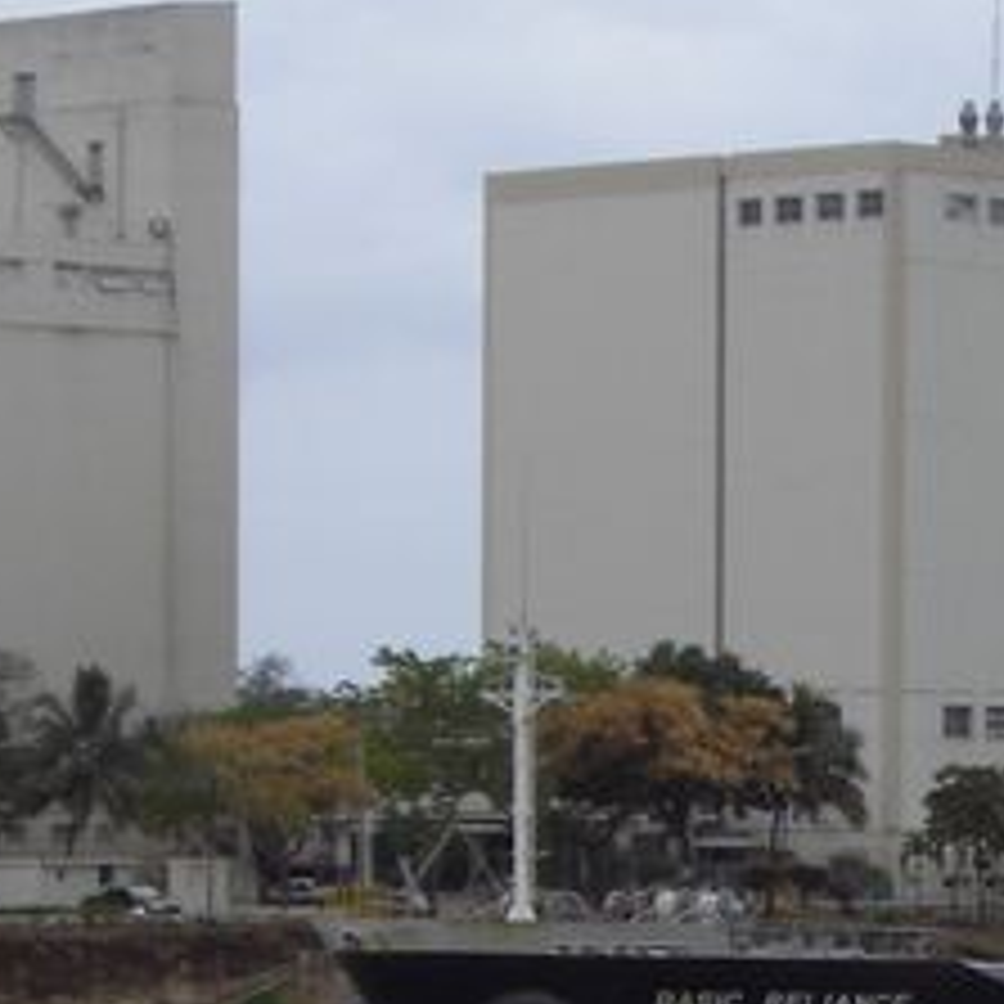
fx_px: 7318
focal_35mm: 223
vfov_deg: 7.8
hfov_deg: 7.7
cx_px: 1657
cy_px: 923
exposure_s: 1/160
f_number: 9.7
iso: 64
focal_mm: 9
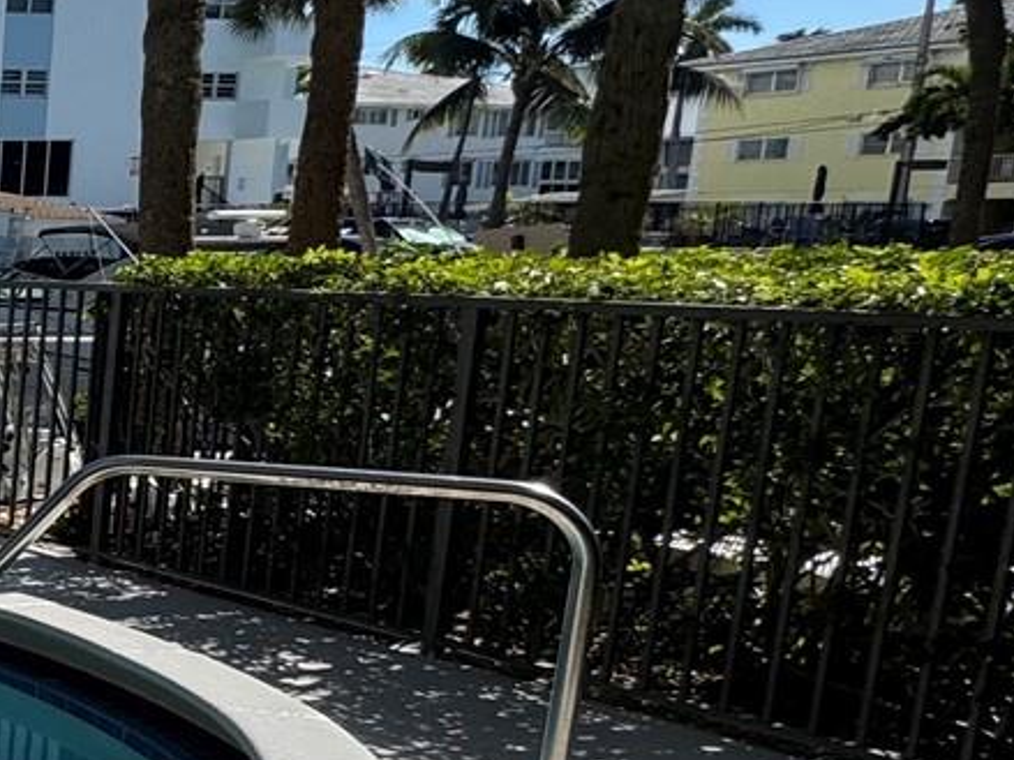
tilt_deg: -10.1
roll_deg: +0.4
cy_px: 478
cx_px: -744
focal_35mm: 51
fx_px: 1494
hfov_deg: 23.2
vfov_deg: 28.4
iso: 50
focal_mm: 2.22
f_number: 2.2
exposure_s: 1/1832
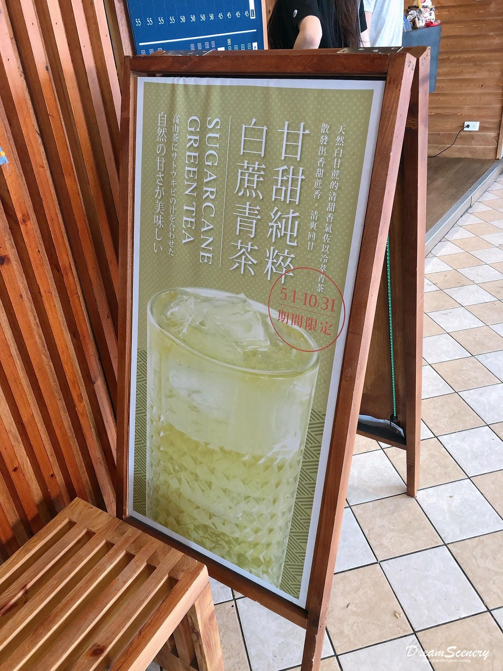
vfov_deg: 63.4
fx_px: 542
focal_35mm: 28
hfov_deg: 49.7
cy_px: 336
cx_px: 252
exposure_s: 1/30
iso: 32
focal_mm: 3.99
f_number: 1.8
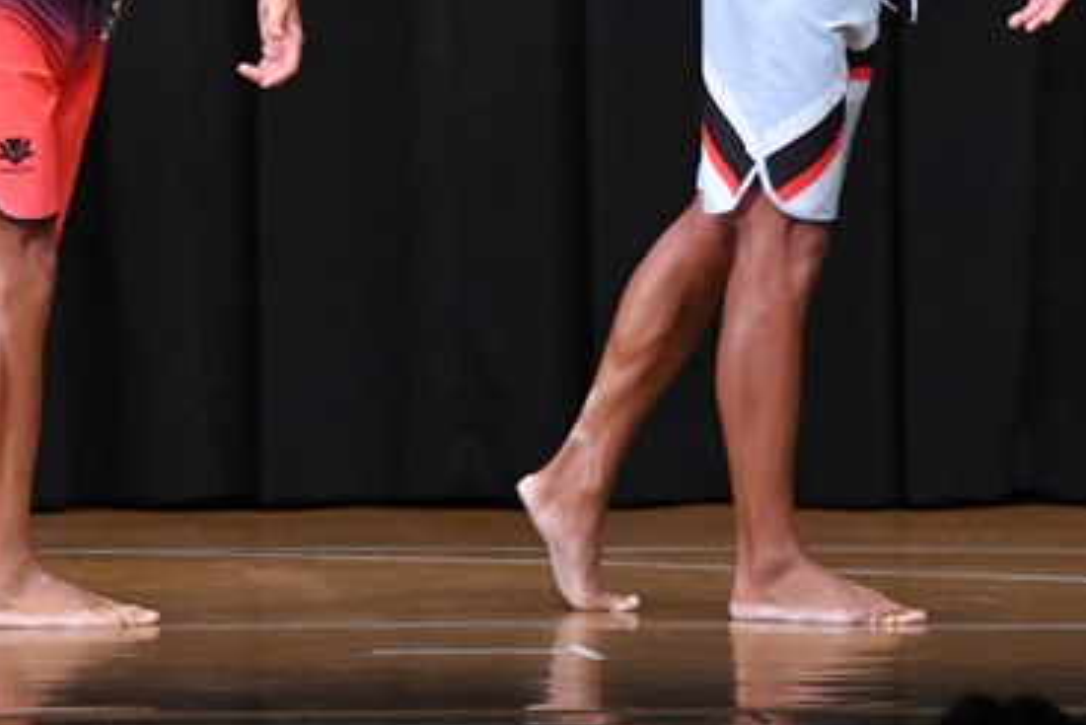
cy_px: 98
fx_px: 13821
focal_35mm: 458
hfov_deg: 4.5
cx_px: 217
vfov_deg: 3.0
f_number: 5.6
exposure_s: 1/400
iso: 8000
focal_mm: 145
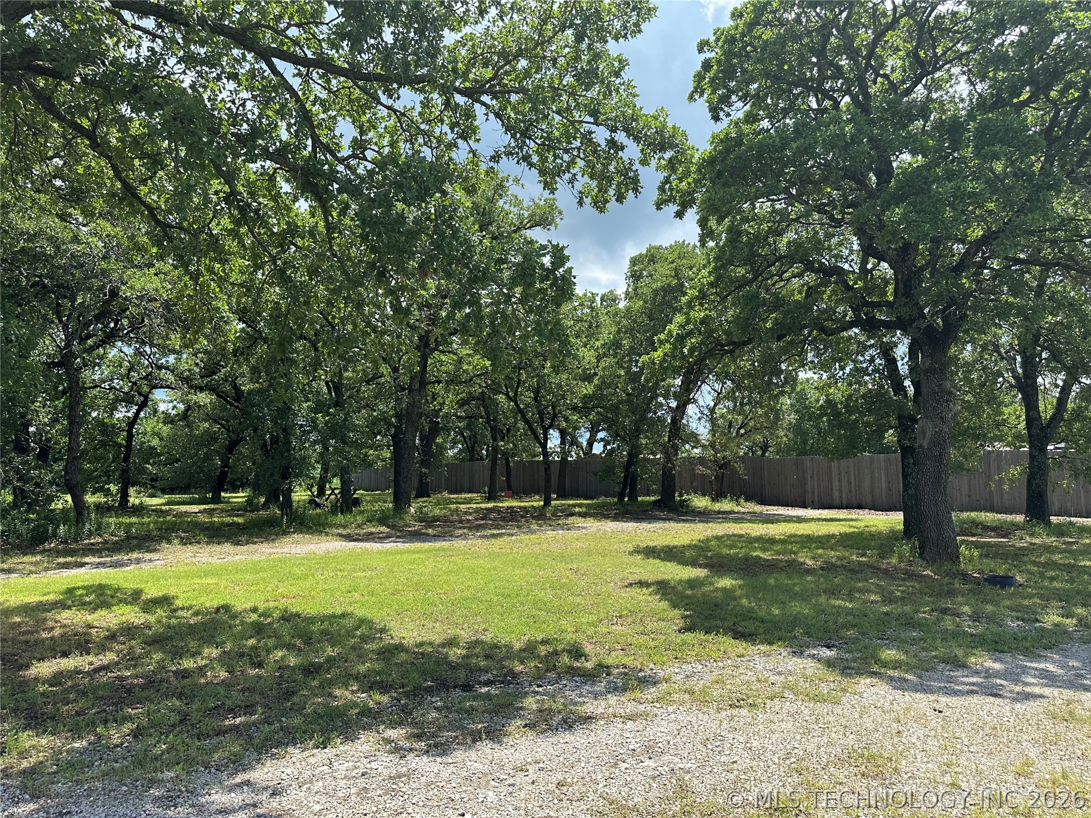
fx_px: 756
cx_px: 546
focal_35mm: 24
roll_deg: -0.2
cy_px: 409
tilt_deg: +6.4
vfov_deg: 56.8
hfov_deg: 71.6
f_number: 1.78
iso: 80
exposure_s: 1/1845
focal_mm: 6.86
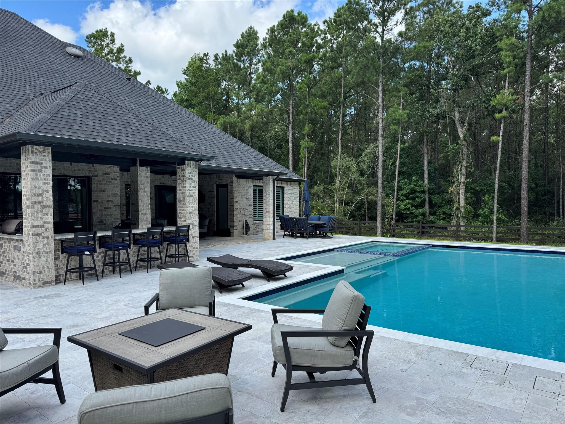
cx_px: 282
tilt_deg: -1.6
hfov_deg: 71.6
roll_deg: +0.5
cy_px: 212
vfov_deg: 56.8
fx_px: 392
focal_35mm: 24
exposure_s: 1/1818
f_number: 1.78
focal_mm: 6.76
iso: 80
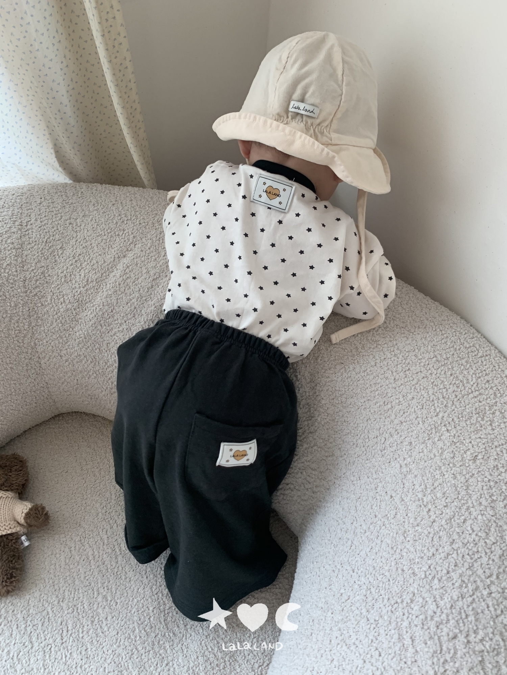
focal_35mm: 26
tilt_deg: -48.0
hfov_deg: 53.1
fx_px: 508
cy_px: 338
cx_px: 254
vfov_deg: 67.3
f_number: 1.8
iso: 100
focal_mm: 4.25
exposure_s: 1/91
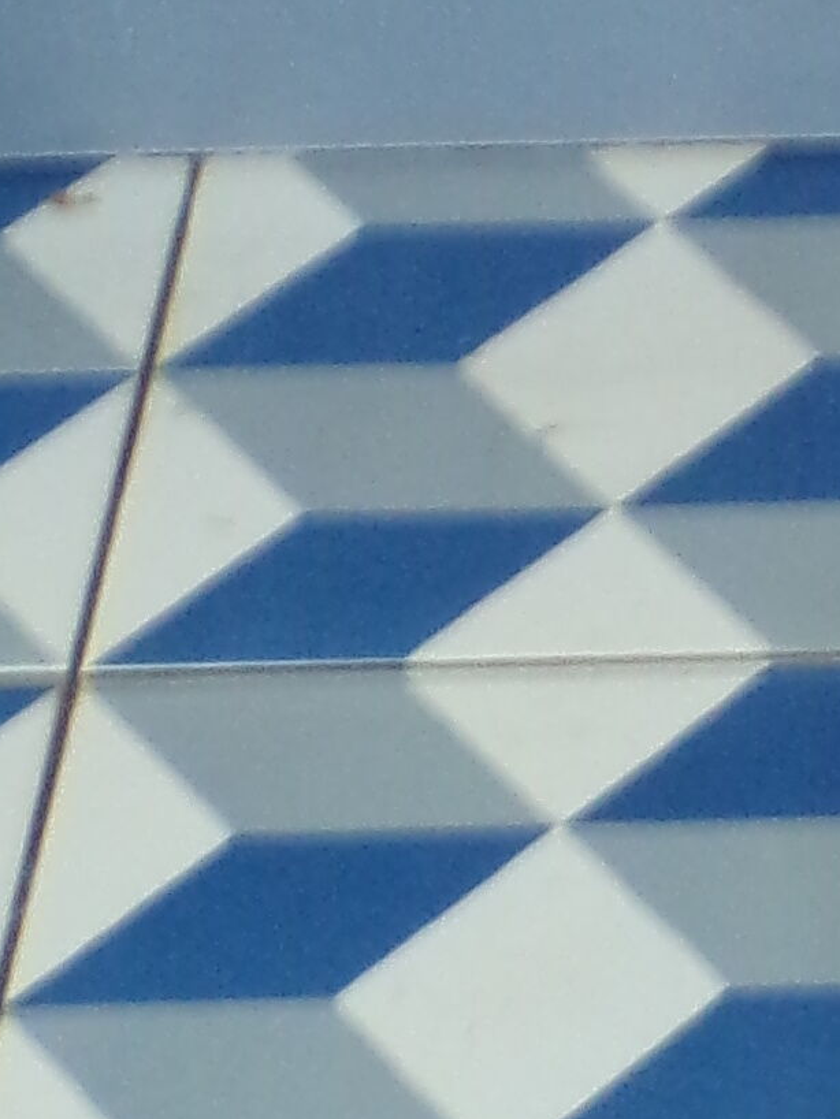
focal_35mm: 276
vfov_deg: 7.1
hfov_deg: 5.2
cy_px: -167
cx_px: 2058
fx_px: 8925
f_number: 3.5
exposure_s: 1/17
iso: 204
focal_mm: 8.7
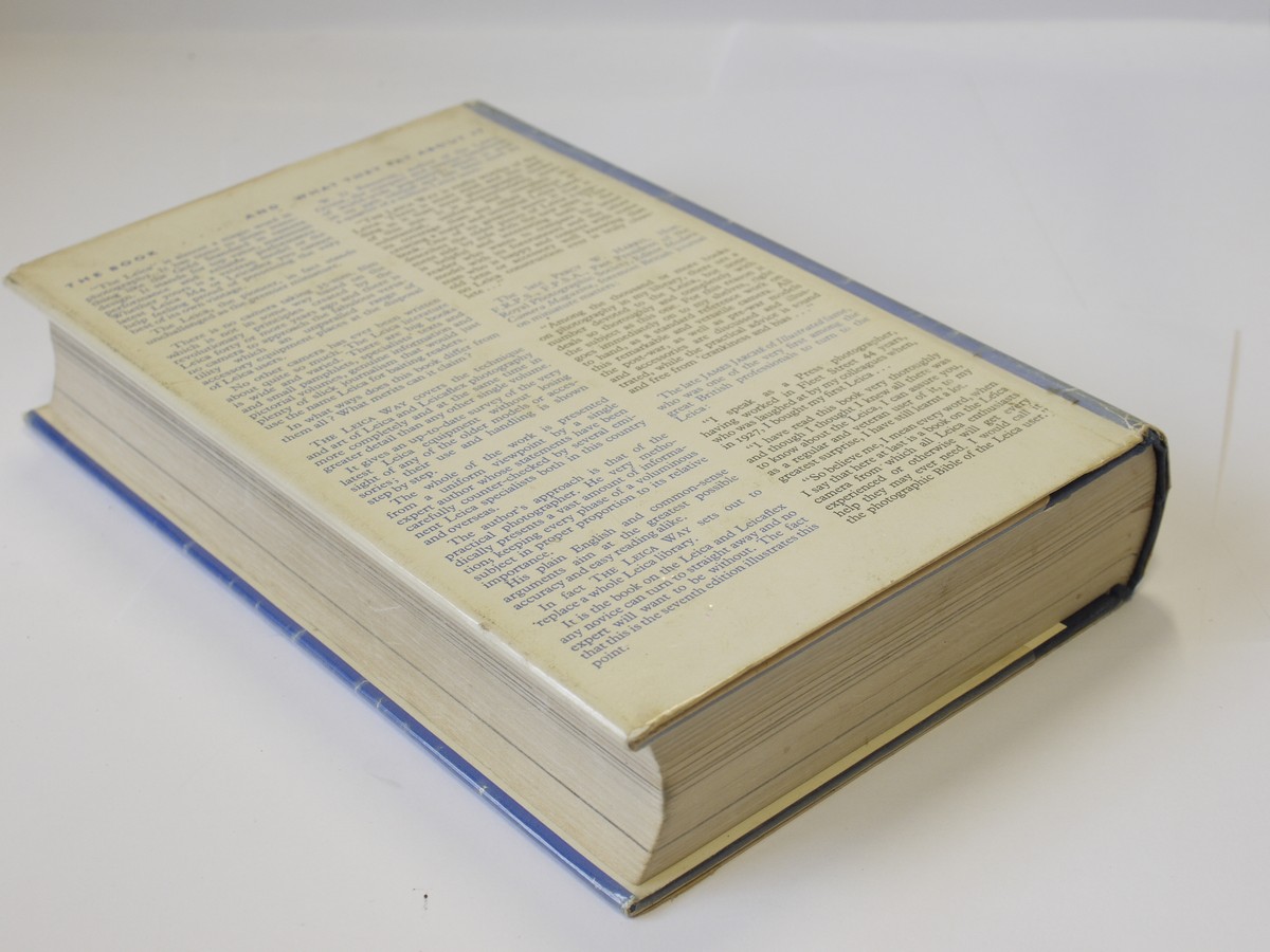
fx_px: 2201
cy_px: 476
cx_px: 635
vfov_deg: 24.4
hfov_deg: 32.2
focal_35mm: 60
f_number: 7.1
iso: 250
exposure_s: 1/40
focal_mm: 30
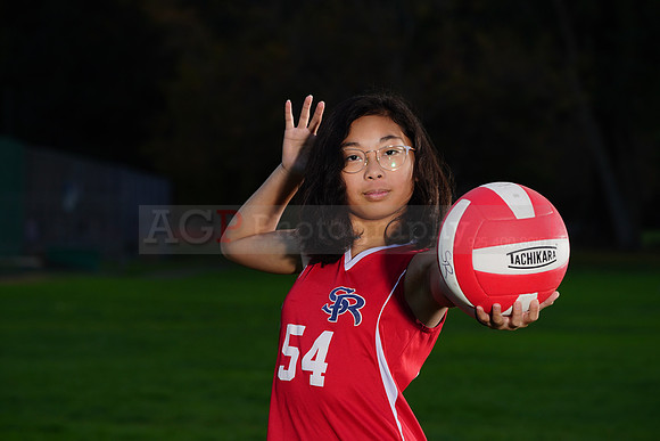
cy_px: 220
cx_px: 330
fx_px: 3484
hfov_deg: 10.8
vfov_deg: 7.2
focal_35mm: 190
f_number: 9
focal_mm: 190
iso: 200
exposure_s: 1/250
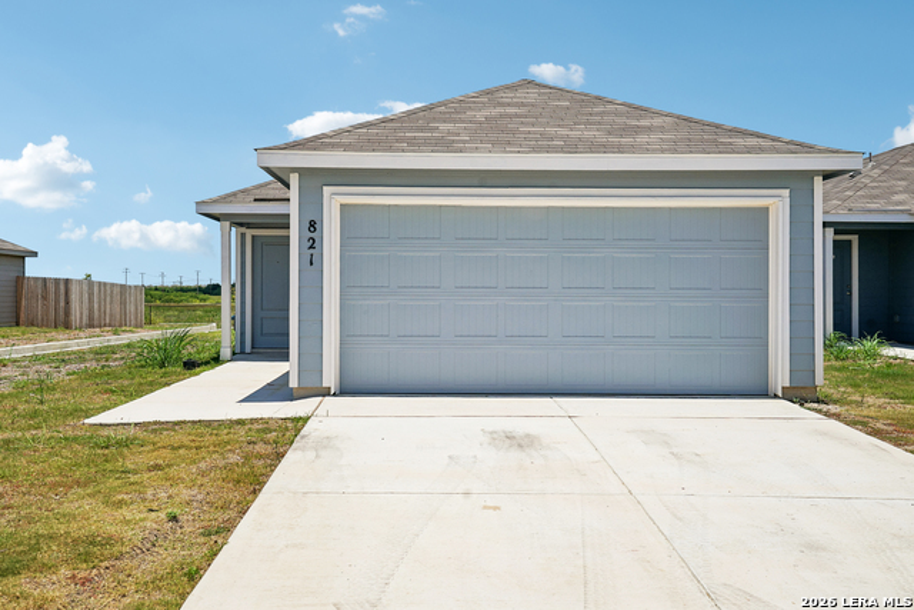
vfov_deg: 37.9
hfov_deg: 54.4
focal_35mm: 35
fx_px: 889
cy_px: 305
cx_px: 457
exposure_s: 1/1250
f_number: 8
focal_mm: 35
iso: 200
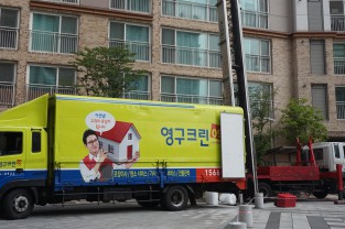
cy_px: 90
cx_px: 157
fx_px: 440
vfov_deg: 29.1
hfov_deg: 42.7
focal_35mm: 46
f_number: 7.1
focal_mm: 24
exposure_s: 1/200
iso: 100
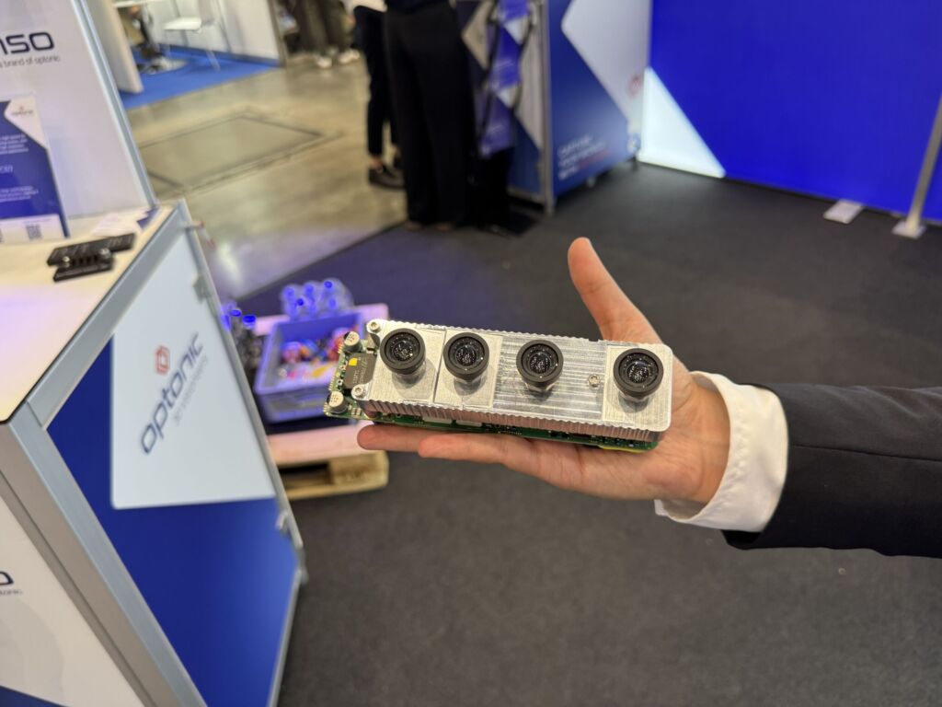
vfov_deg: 56.8
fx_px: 653
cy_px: 354
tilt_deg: -34.1
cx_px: 471
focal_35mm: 24
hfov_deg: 71.6
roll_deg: +6.3
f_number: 1.78
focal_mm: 6.76
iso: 125
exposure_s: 1/50
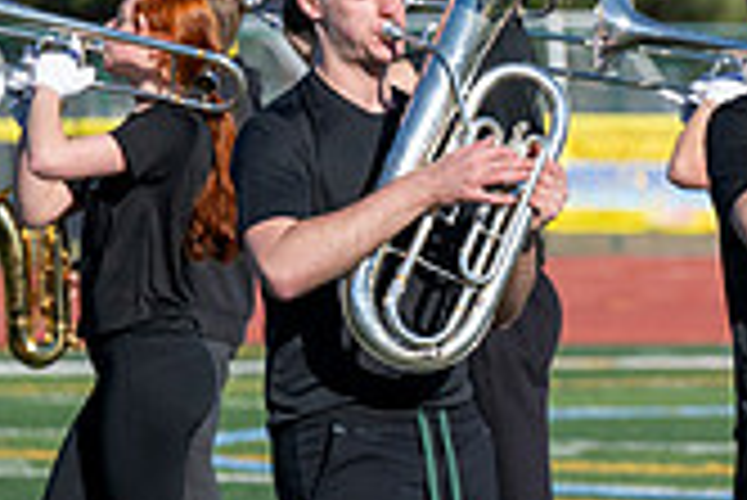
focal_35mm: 663
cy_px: 214
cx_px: 1256
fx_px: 13769
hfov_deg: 3.1
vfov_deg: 2.1
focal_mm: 190
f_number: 5
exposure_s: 1/2000
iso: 320
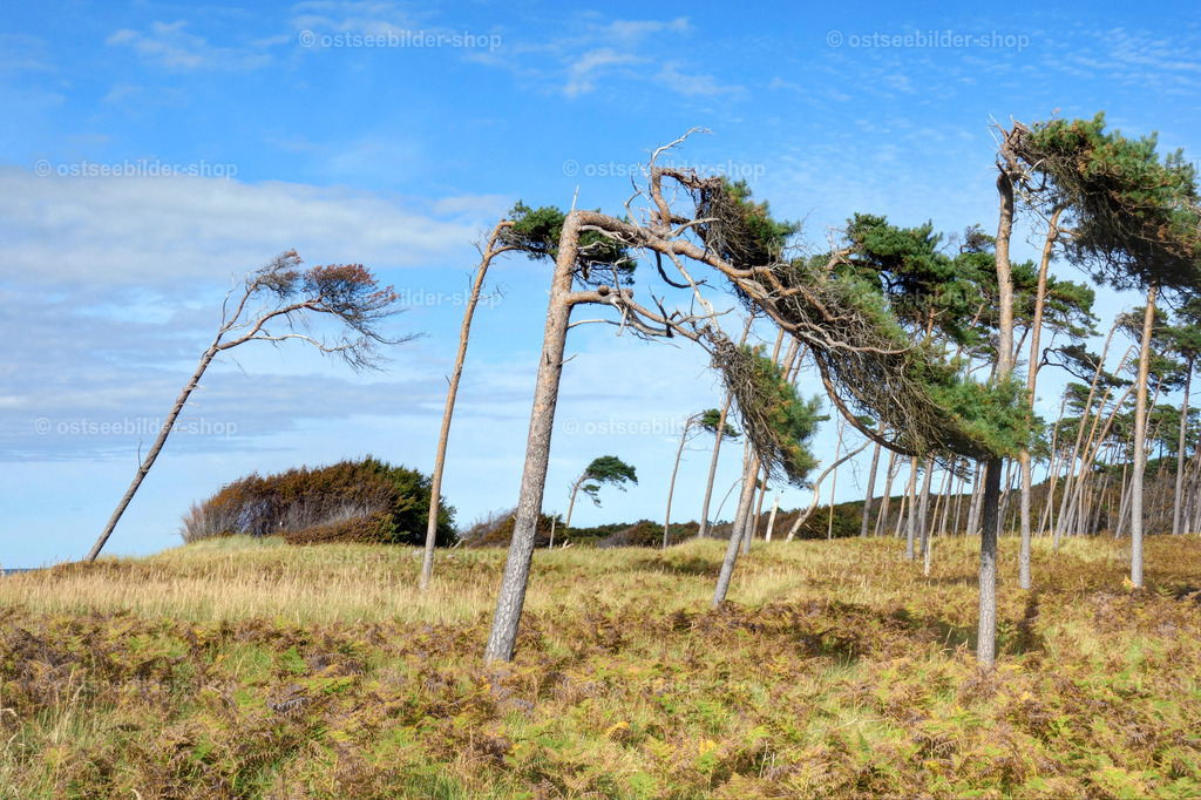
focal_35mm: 50
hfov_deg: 39.6
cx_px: 600
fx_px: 1667
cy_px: 400
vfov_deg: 27.0
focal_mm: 18.45
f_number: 11
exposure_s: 1/250
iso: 125
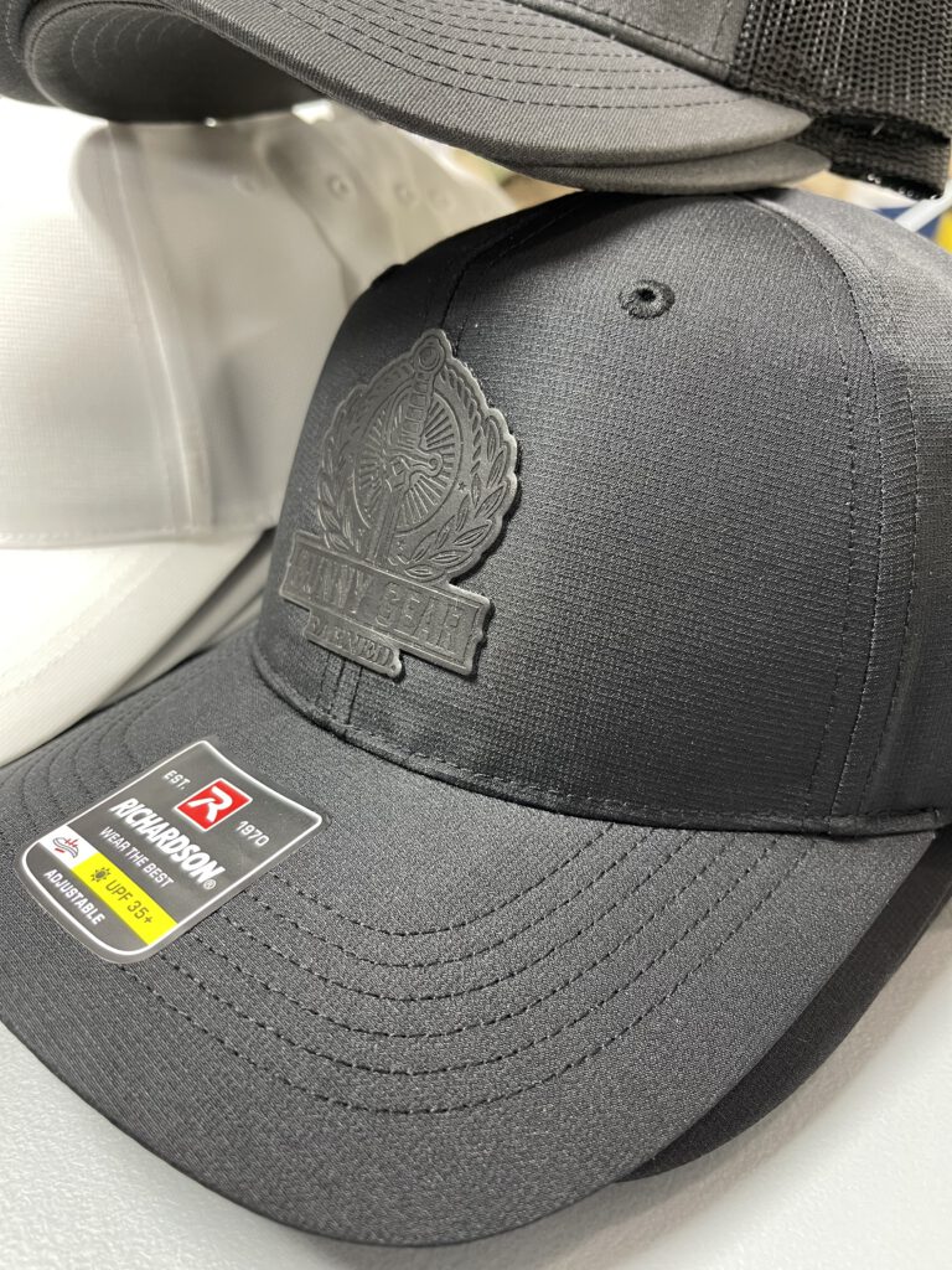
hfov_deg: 54.9
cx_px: 476
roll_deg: +1.1
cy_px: 635
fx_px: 917
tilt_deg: -30.9
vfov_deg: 69.4
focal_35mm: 25
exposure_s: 1/60
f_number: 1.6
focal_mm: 5.1
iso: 200
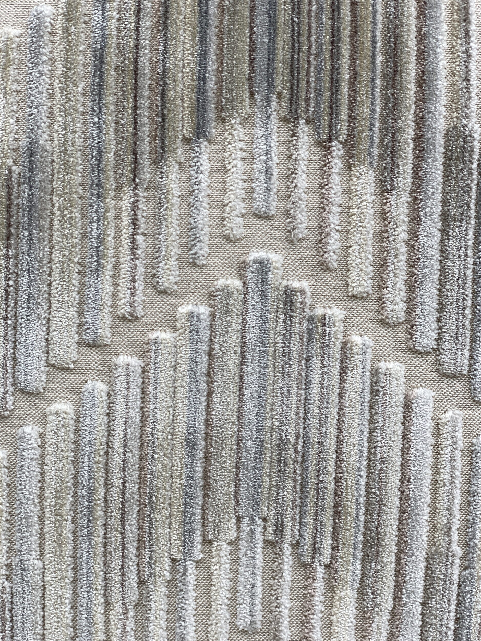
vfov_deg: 36.2
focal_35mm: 53
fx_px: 982
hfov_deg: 27.5
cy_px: 325
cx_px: 242
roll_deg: -0.5
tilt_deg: -22.1
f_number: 2
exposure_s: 1/309
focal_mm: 6
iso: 20
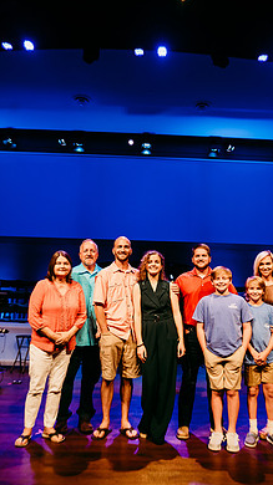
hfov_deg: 40.1
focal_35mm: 29
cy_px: 238
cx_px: 153
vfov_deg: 66.1
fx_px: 374
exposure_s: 1/200
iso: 1000
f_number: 4
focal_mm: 24
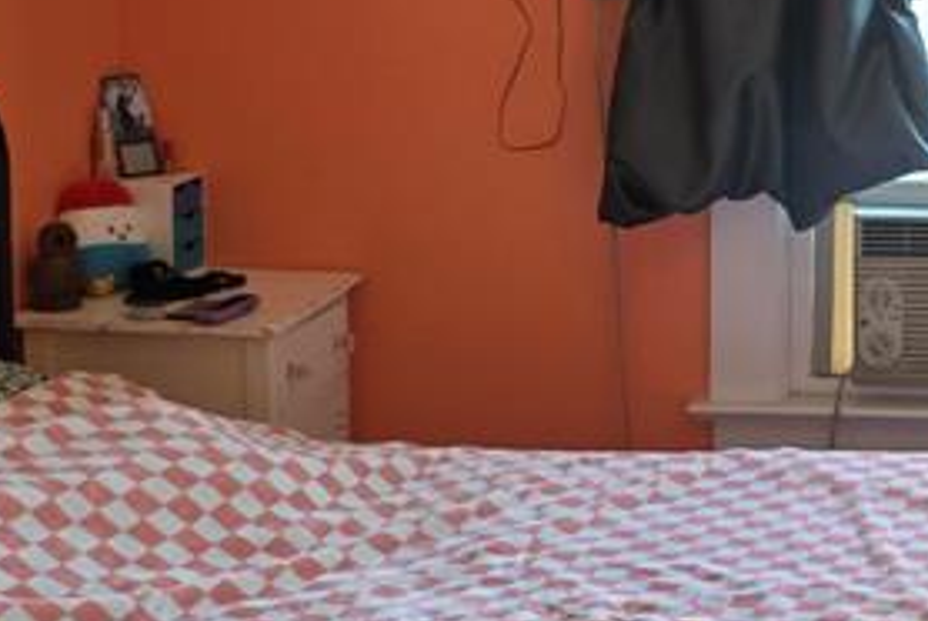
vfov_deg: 15.5
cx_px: 915
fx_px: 2271
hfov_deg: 22.3
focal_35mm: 88
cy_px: 160
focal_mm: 6.3
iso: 200
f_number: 1.7
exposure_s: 1/120
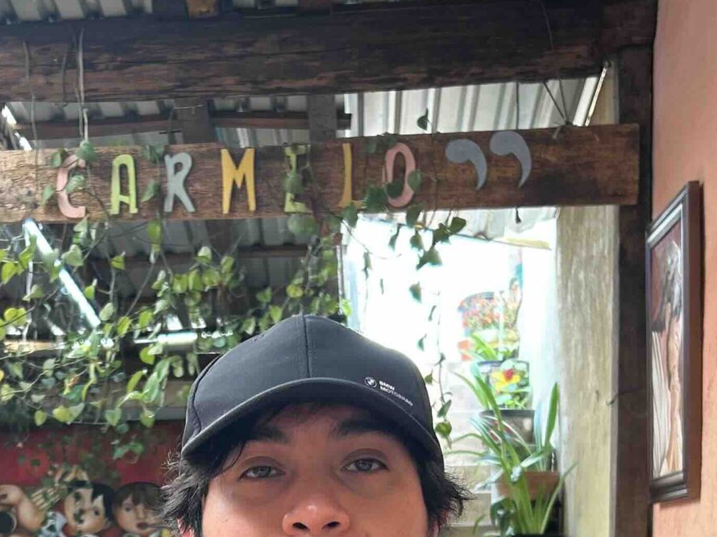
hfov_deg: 25.3
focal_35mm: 76
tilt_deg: -2.5
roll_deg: +0.1
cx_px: 167
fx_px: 1574
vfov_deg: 18.3
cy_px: 663
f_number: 1.5
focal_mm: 5.7
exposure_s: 1/120
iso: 64
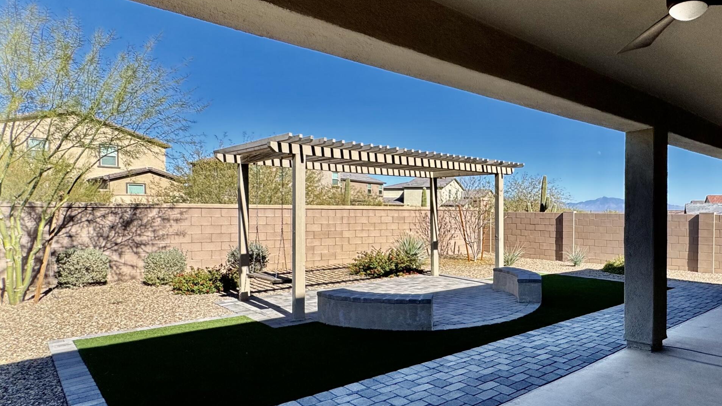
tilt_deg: -1.4
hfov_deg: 72.0
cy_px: 221
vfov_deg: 47.6
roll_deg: -0.5
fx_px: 459
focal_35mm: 24
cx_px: 526
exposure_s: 1/1536
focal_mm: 2.22
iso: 50
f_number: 2.2
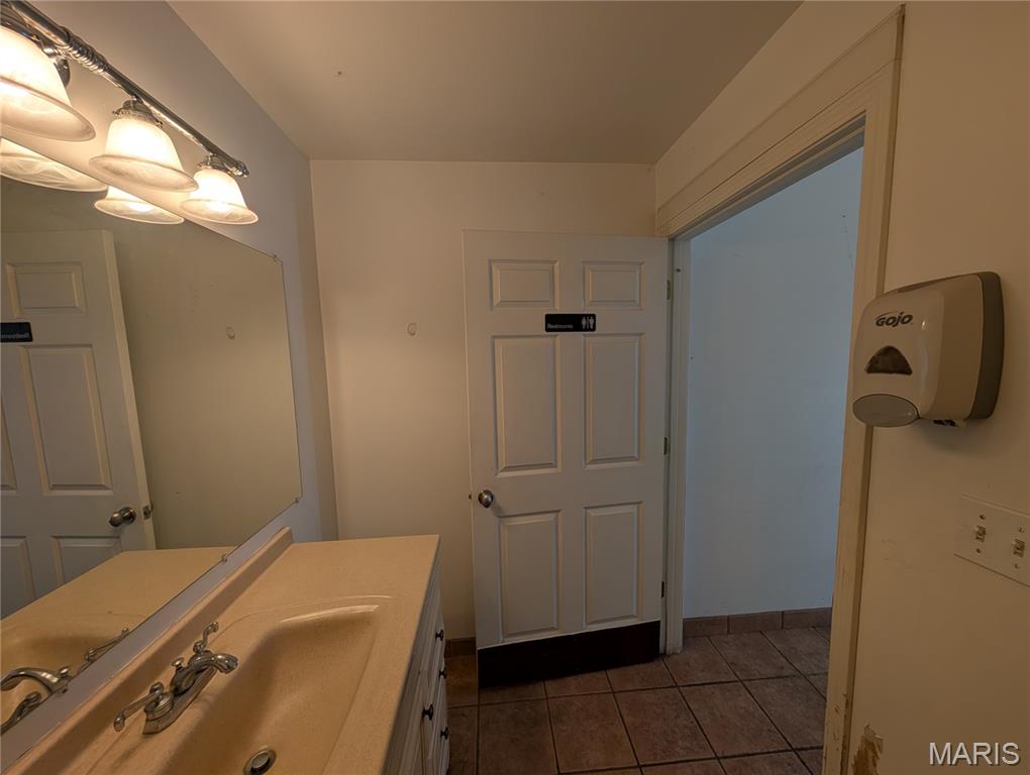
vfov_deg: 94.6
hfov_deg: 110.5
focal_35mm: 12
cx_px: 515
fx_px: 358
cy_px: 388
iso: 44
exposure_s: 1/158
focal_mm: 2.02
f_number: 1.7
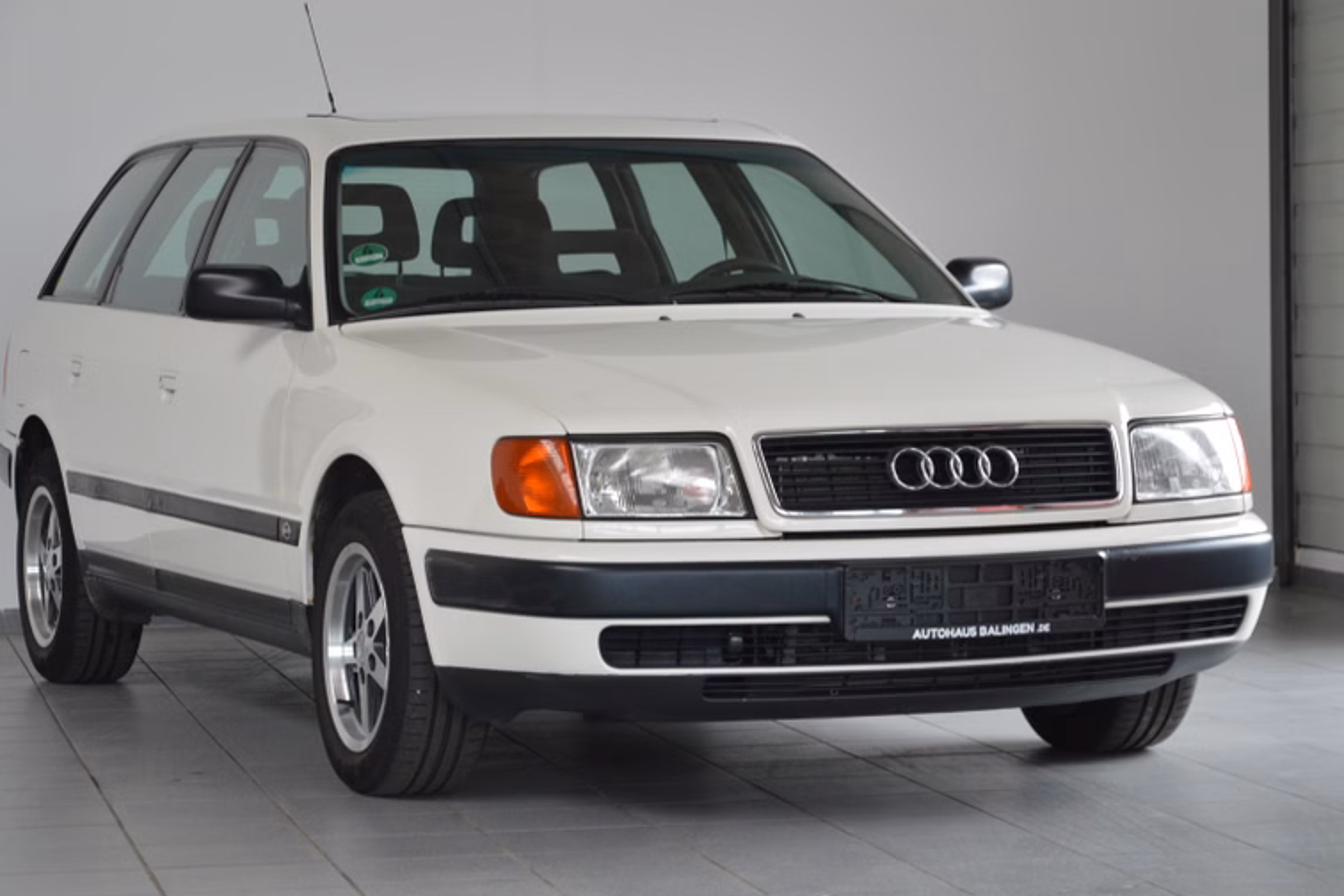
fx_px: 4144
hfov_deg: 18.4
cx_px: 640
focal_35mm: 111
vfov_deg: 12.3
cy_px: 452
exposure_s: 1/60
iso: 560
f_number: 5.3
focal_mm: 70
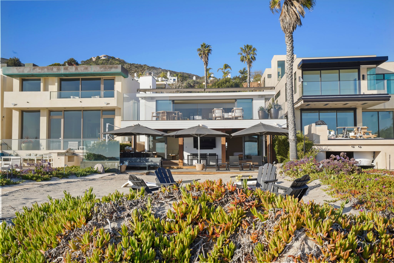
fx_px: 383
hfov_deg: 54.4
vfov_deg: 37.8
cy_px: 132
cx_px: 197
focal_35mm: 35
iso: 400
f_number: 14
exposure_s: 1/40
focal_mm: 35
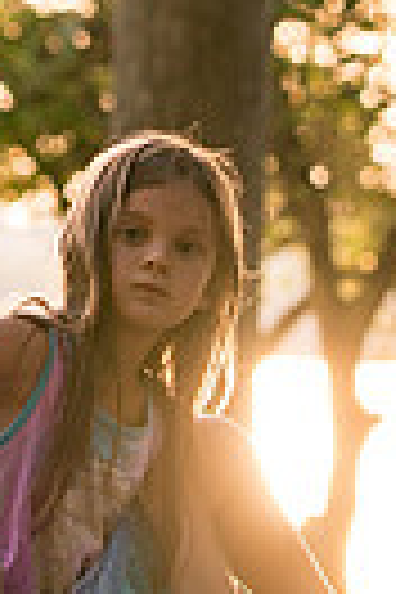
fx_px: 4785
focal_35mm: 290
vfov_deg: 7.1
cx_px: 144
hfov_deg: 4.7
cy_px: 68
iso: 1000
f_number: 3.5
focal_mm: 85
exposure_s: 1/1250
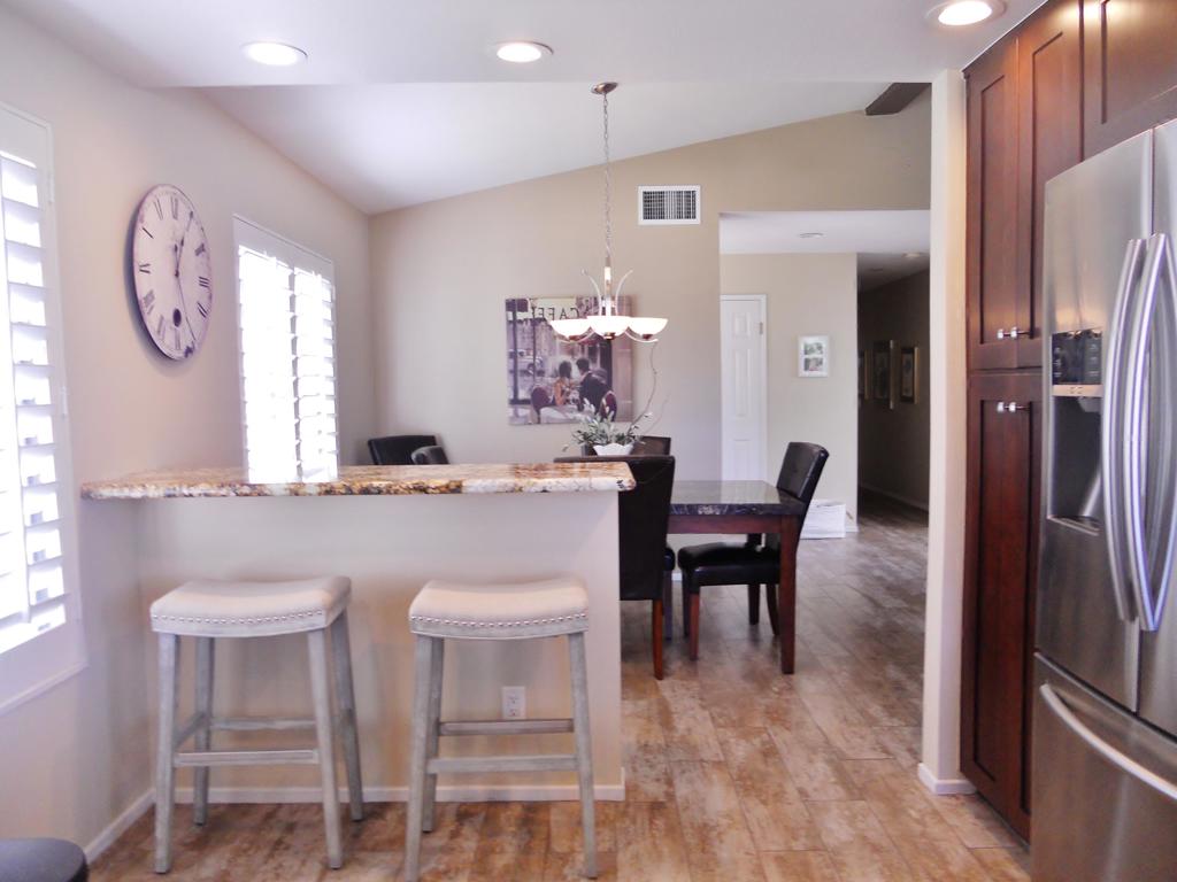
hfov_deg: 65.3
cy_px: 441
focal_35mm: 27
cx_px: 588
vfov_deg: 51.4
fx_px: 918
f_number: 3.2
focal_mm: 4.9
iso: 100
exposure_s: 1/30
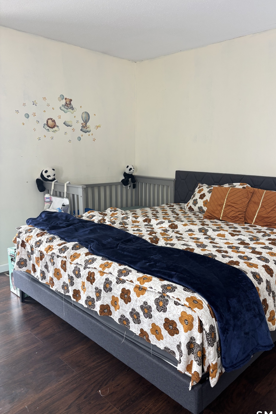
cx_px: 160
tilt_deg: -9.7
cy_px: 209
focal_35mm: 28
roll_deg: -2.0
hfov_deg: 46.2
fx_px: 322
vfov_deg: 65.5
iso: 80
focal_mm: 5.96
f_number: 1.6
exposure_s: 1/60
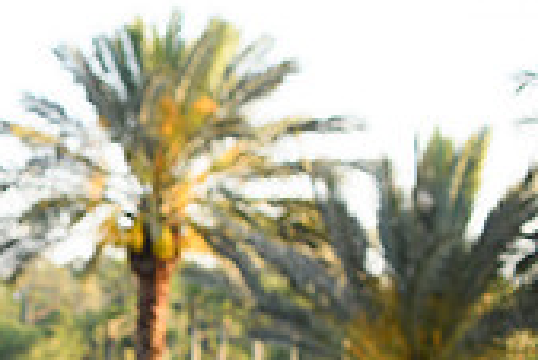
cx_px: -290
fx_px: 1795
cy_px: 578
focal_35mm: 120
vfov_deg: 10.9
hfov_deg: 15.6
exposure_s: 1/125
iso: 160
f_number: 3.5
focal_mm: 35
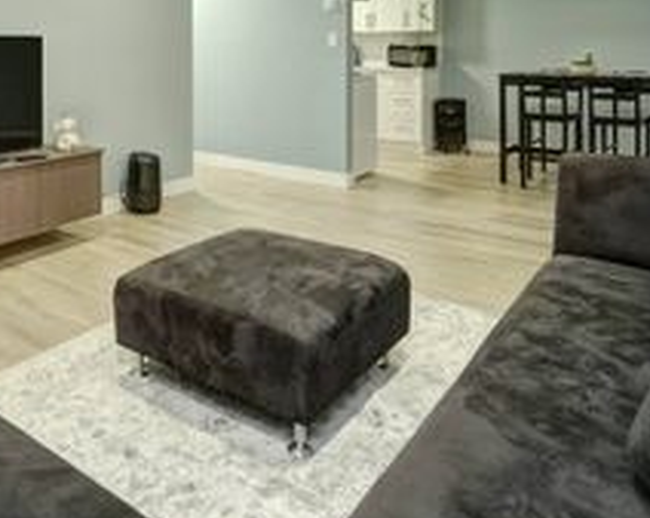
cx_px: 150
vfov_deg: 42.7
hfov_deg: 54.2
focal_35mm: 31
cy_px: 41
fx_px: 596
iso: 1000
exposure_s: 1/50
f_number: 5
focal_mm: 14
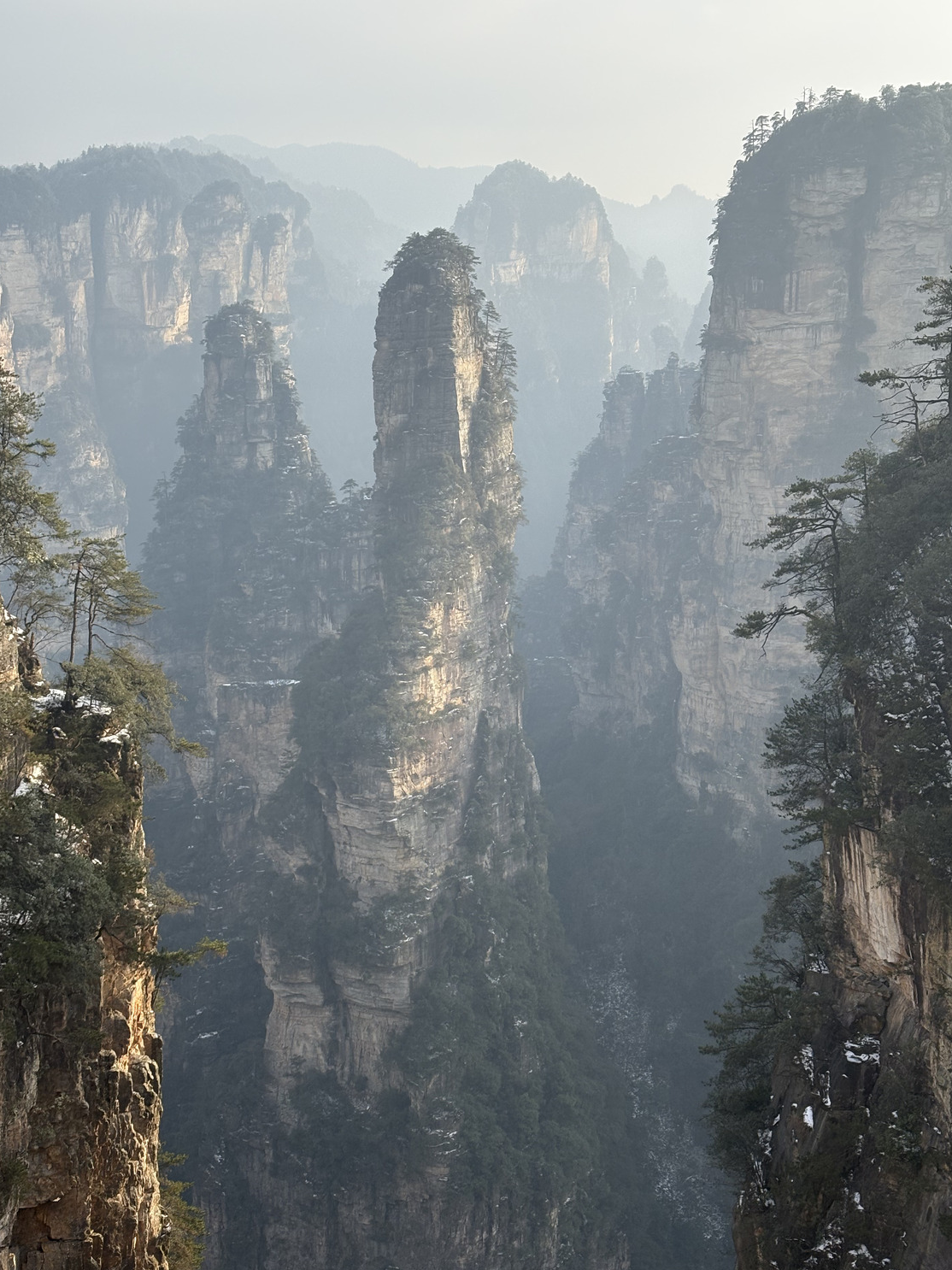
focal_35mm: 56
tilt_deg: -9.9
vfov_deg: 34.4
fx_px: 2054
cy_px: 609
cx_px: 450
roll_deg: -0.2
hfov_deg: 26.1
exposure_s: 1/1312
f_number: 1.6
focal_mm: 5.96
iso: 32
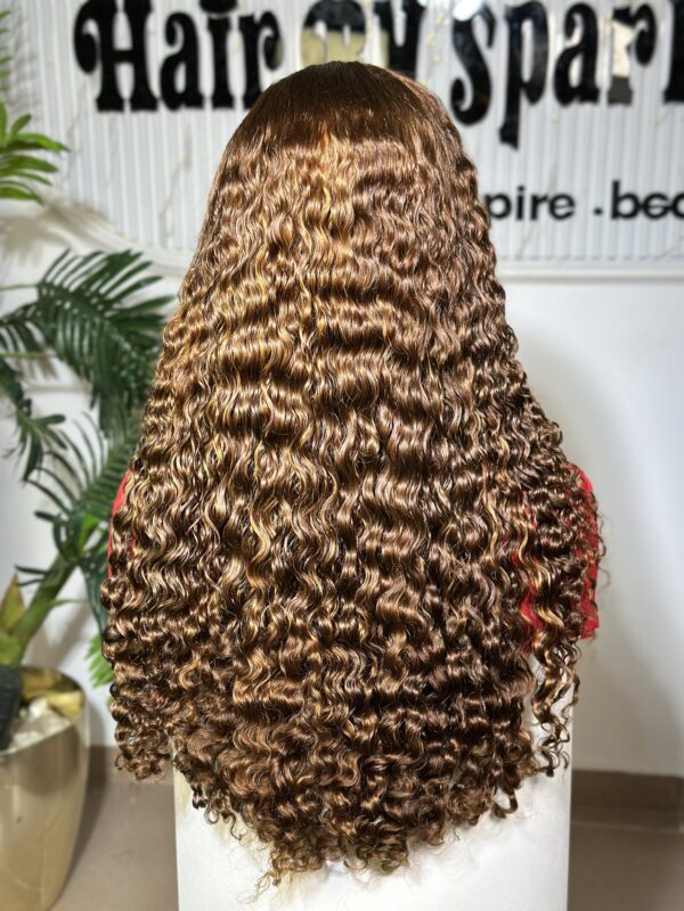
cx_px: 342
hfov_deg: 30.3
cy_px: 456
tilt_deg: -14.3
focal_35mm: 48
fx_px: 1265
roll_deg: -0.4
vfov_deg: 39.7
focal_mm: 6.86
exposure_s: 1/205
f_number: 1.78
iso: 80
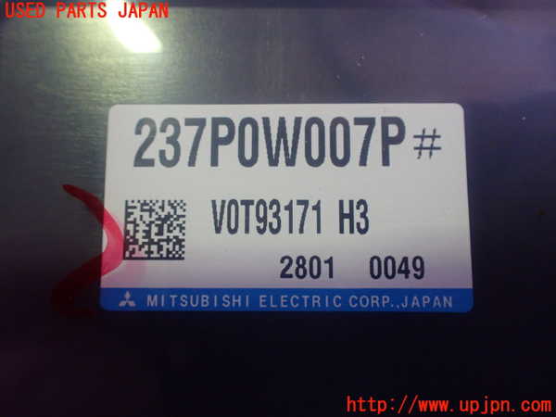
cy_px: 208
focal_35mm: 30
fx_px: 482
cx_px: 278
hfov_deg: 60.0
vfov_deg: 46.8
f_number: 2.3
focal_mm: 5.4
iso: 800
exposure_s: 1/125
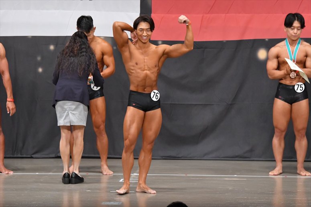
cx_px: 156
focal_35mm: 202
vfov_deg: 6.8
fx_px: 1744
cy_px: 104
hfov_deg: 10.2
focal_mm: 135
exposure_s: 1/400
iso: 6400
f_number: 5.6
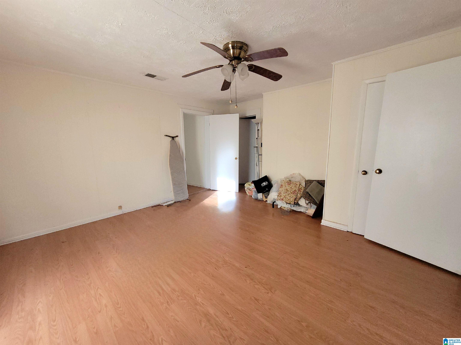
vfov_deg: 89.9
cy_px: 172
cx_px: 230
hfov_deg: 106.2
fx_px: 173
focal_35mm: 13
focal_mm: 1.74
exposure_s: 1/60.2
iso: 125
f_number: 2.2
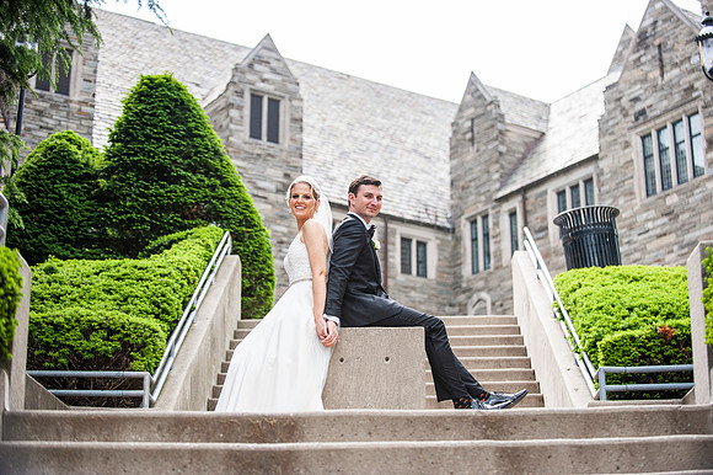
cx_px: 356
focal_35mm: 70
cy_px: 238
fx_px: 1386
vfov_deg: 19.4
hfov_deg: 28.9
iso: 1600
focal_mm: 70
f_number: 2.8
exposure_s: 1/5000
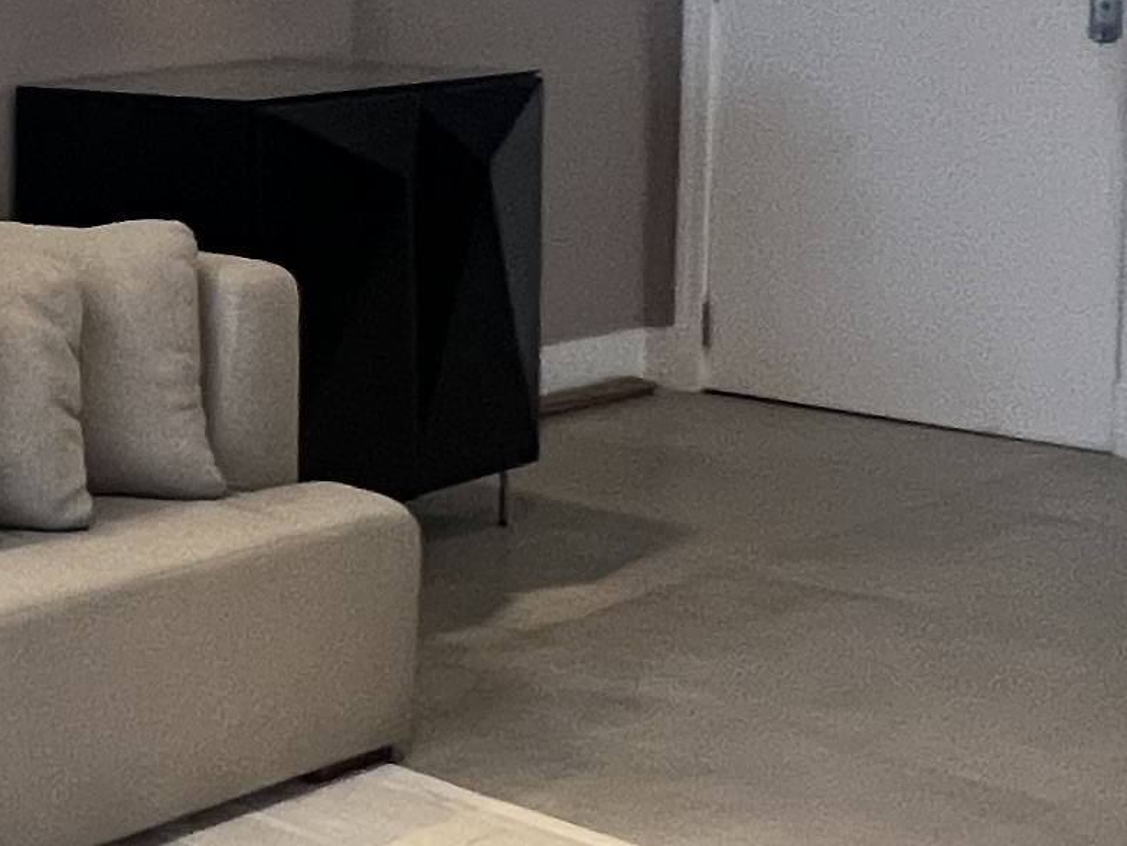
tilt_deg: -4.1
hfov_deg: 19.3
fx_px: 2182
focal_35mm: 67
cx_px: -1041
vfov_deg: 21.2
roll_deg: +1.0
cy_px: 4
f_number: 1.8
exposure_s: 1/60
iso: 250
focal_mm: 1.57
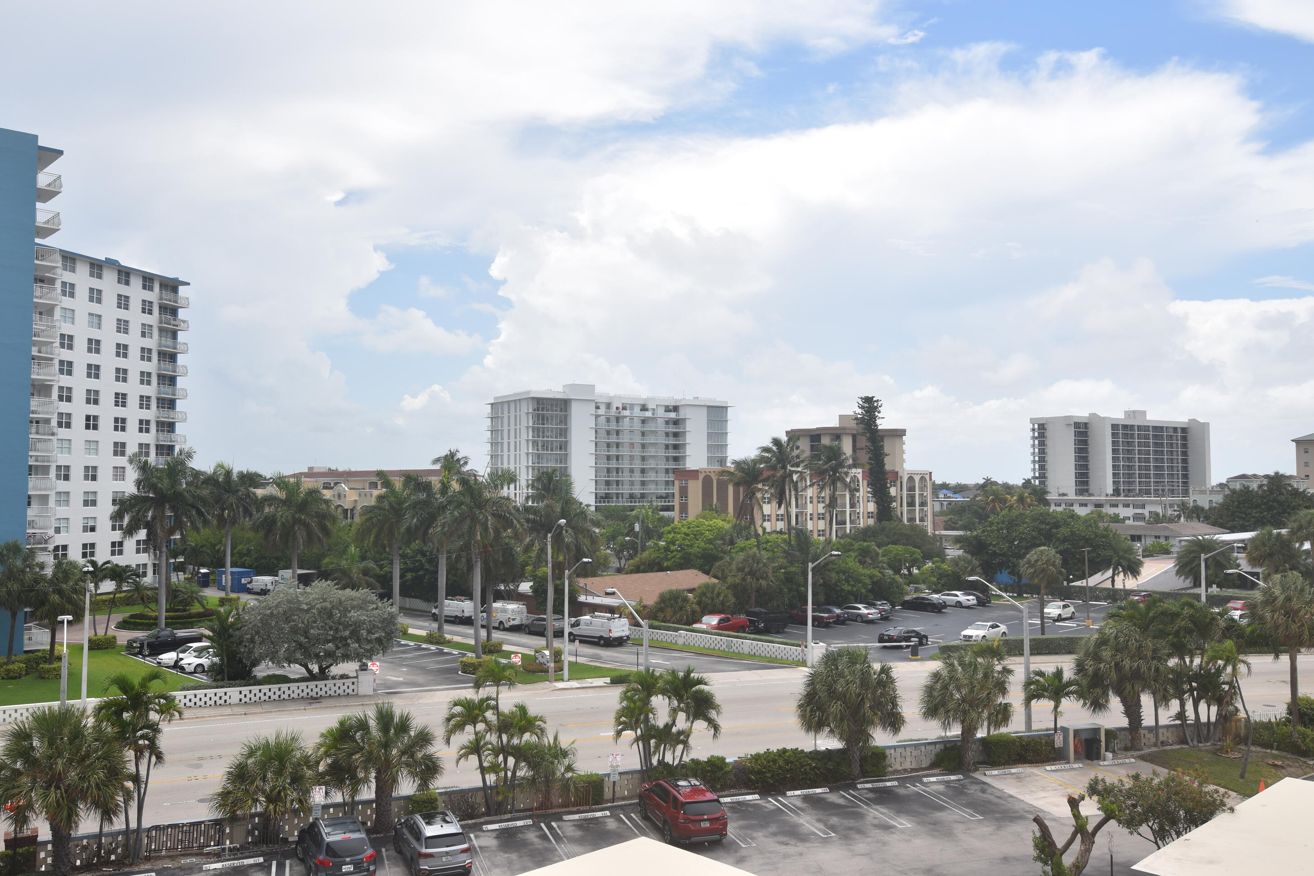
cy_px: 430
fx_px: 1077
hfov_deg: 62.7
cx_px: 636
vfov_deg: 44.2
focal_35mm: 30
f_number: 11
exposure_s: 1/200
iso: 100
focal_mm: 19
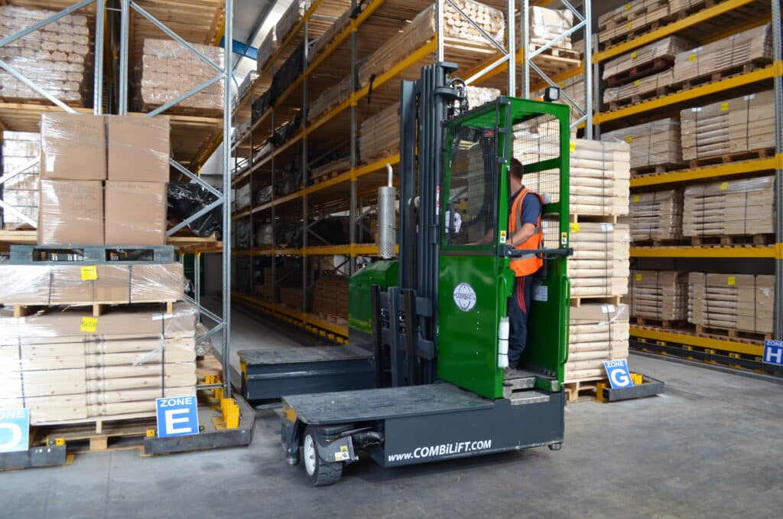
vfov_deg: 47.7
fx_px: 586
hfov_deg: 67.5
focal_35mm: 27
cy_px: 260
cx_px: 392
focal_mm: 18
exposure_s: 1/100
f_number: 5
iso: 400
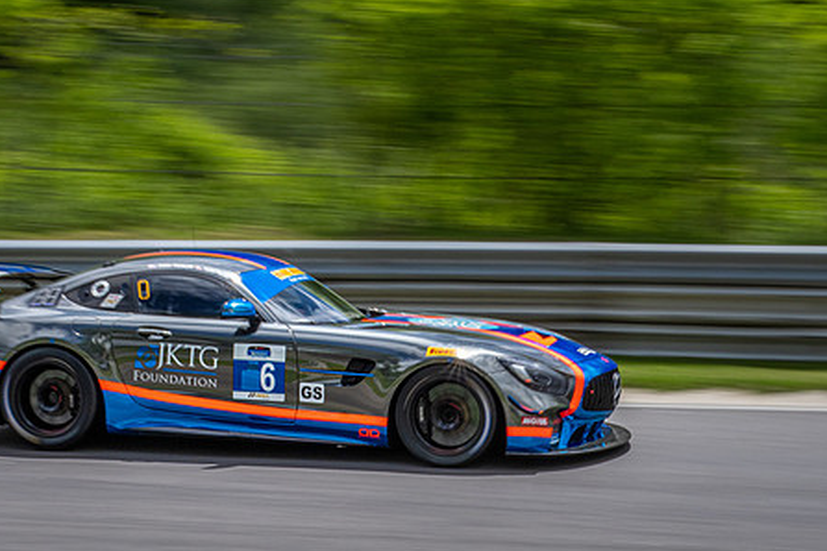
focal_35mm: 108
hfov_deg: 18.9
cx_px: 350
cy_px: 258
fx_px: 2481
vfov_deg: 12.7
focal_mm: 40
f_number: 22
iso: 320
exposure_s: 1/125
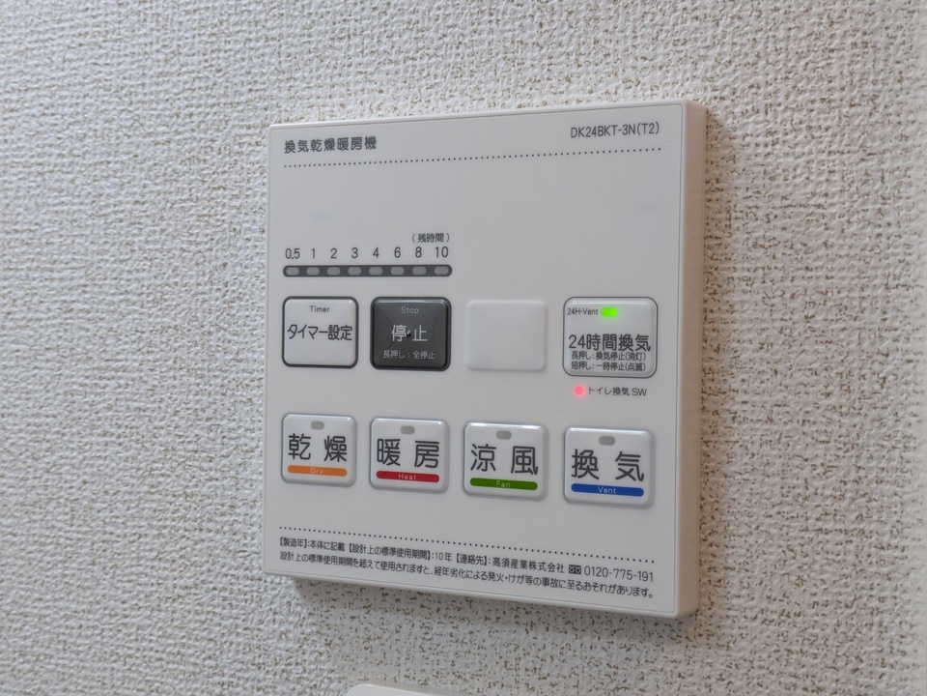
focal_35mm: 51
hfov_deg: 37.5
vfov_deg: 28.6
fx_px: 1366
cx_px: 464
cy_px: 348
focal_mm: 5.43
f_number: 1.89
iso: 156
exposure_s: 1/120
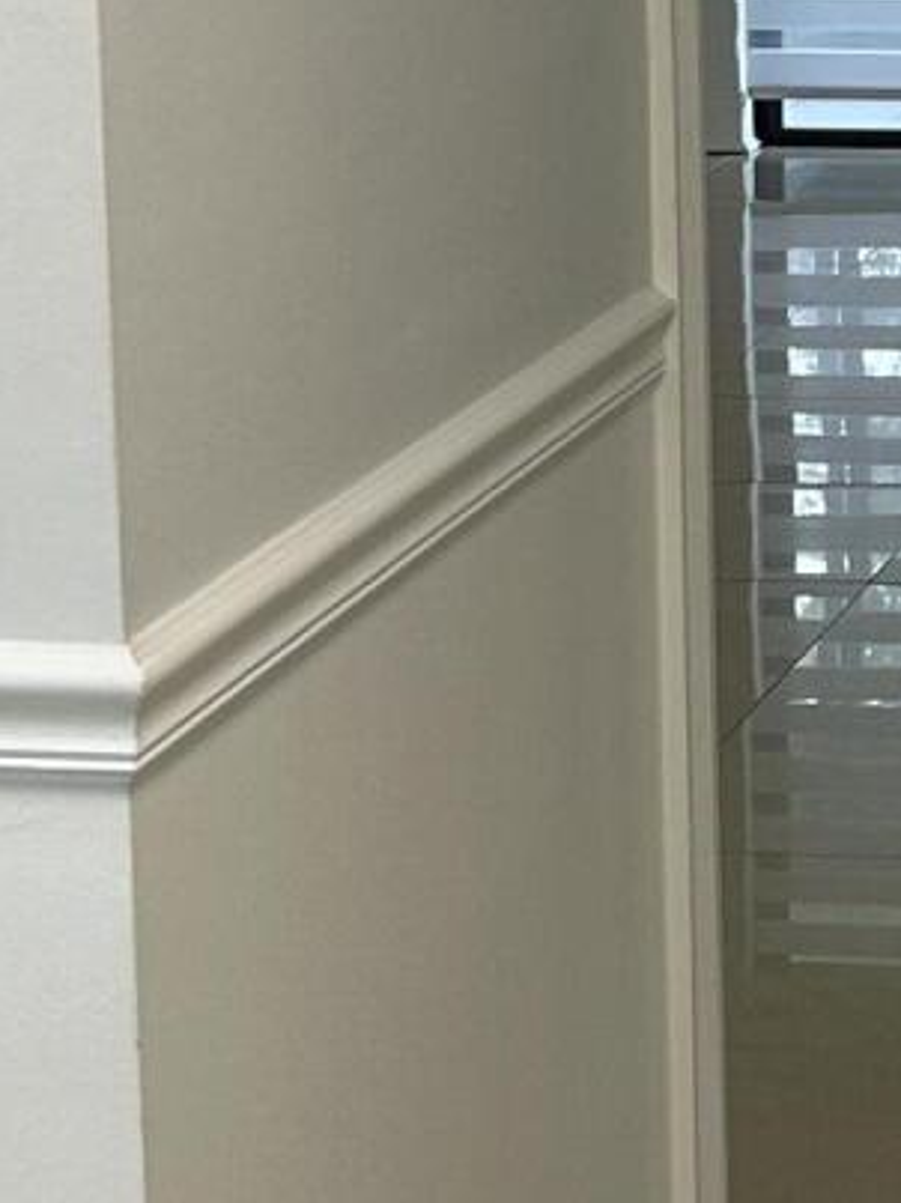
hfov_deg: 11.1
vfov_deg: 15.0
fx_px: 4479
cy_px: 12
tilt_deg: -7.1
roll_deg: -1.0
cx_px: 1301
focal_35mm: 129
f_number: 1.5
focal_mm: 5.7
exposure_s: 1/120
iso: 100
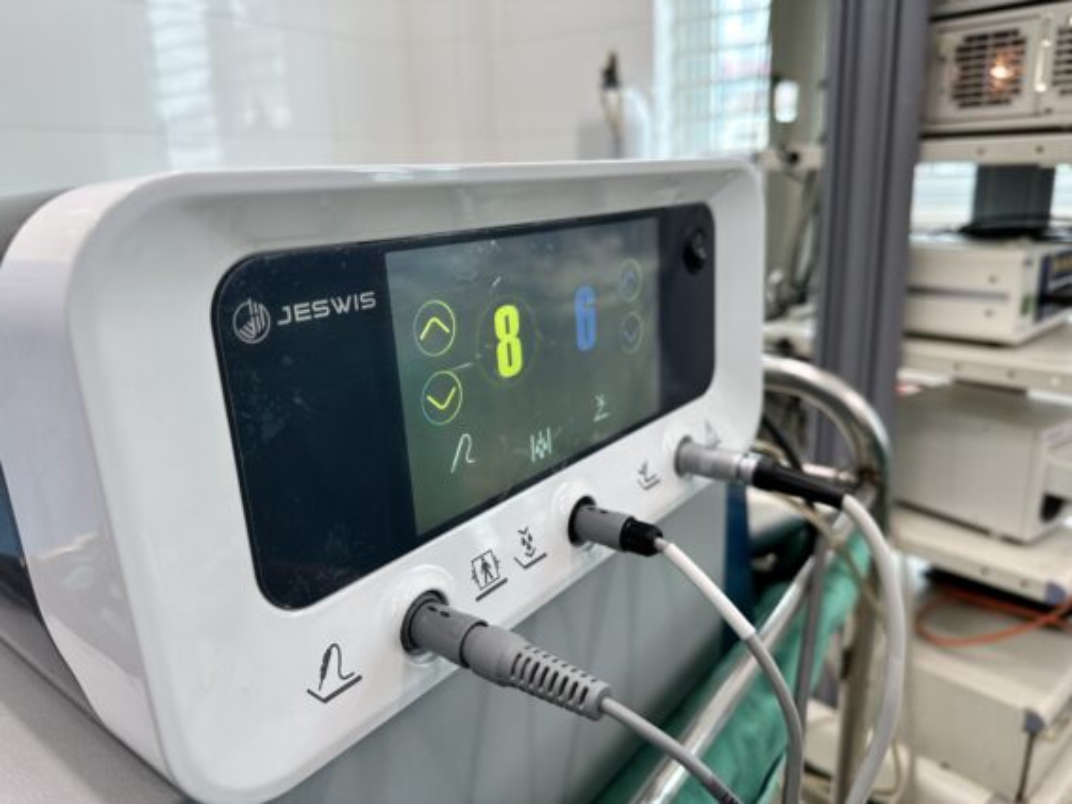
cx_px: 536
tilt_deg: -15.0
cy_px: 402
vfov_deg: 56.8
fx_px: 743
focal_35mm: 24
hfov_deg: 71.6
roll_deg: +2.6
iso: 125
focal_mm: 6.86
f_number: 1.78
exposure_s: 1/100
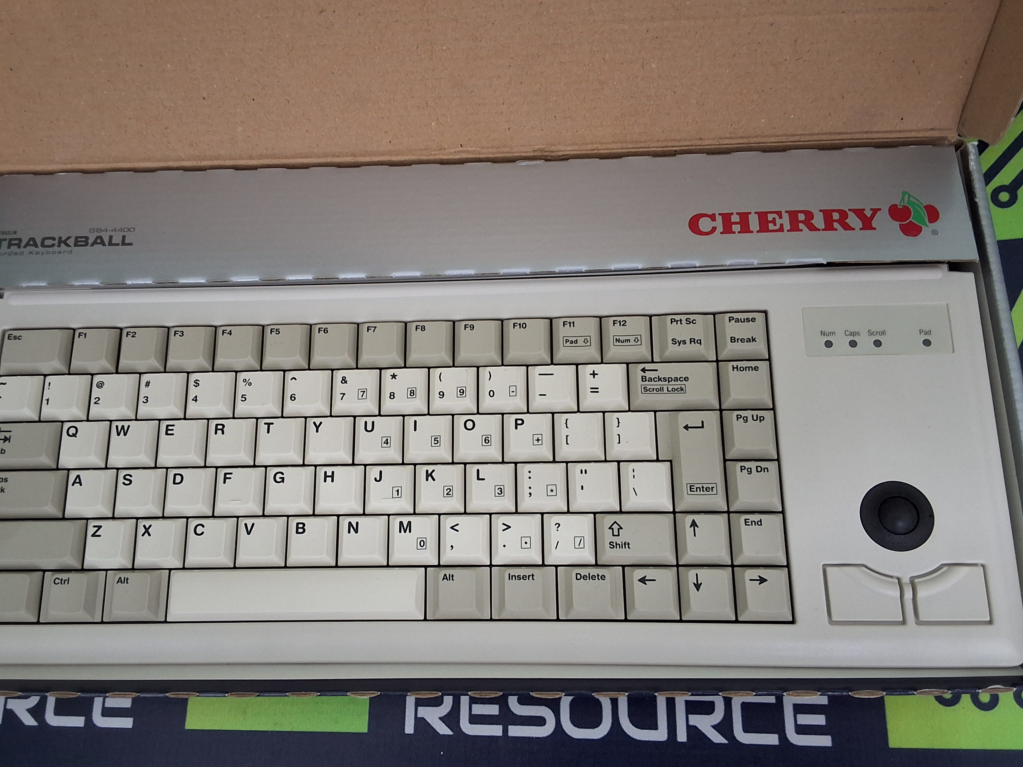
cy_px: 395
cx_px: 475
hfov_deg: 56.8
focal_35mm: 32
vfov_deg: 44.2
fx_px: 946
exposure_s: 1/24
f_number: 1.9
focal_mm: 2.91
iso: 250
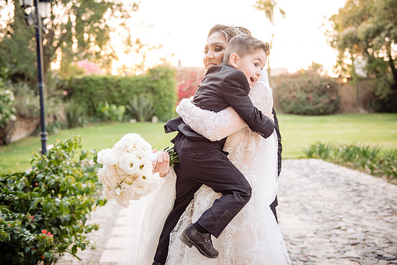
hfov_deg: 41.1
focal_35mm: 48
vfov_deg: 28.1
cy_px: 132
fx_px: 529
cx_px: 198
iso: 1600
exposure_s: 1/200
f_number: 3.2
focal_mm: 48
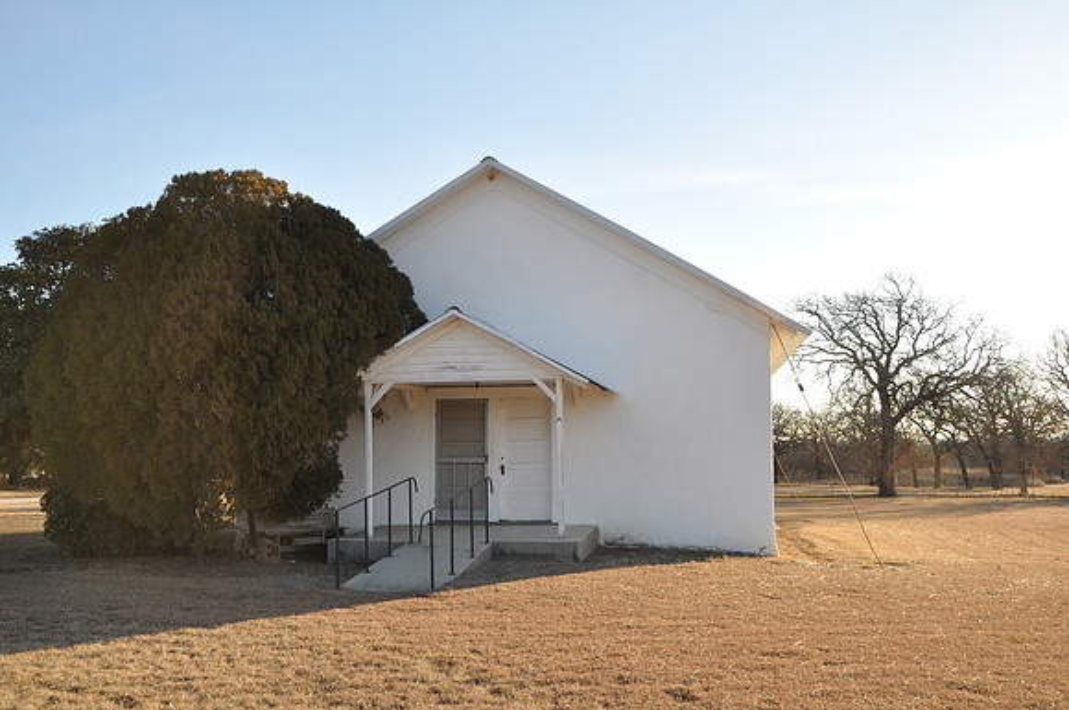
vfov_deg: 39.9
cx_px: 534
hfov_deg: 57.3
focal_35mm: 33
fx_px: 979
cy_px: 355
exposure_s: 1/80
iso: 200
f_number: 9
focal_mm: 22
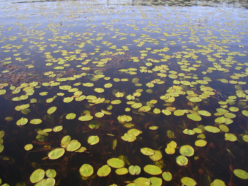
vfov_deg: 38.7
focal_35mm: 37
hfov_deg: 50.1
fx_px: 265
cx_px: 124
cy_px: 93
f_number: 2.8
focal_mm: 5.7
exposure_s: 1/250
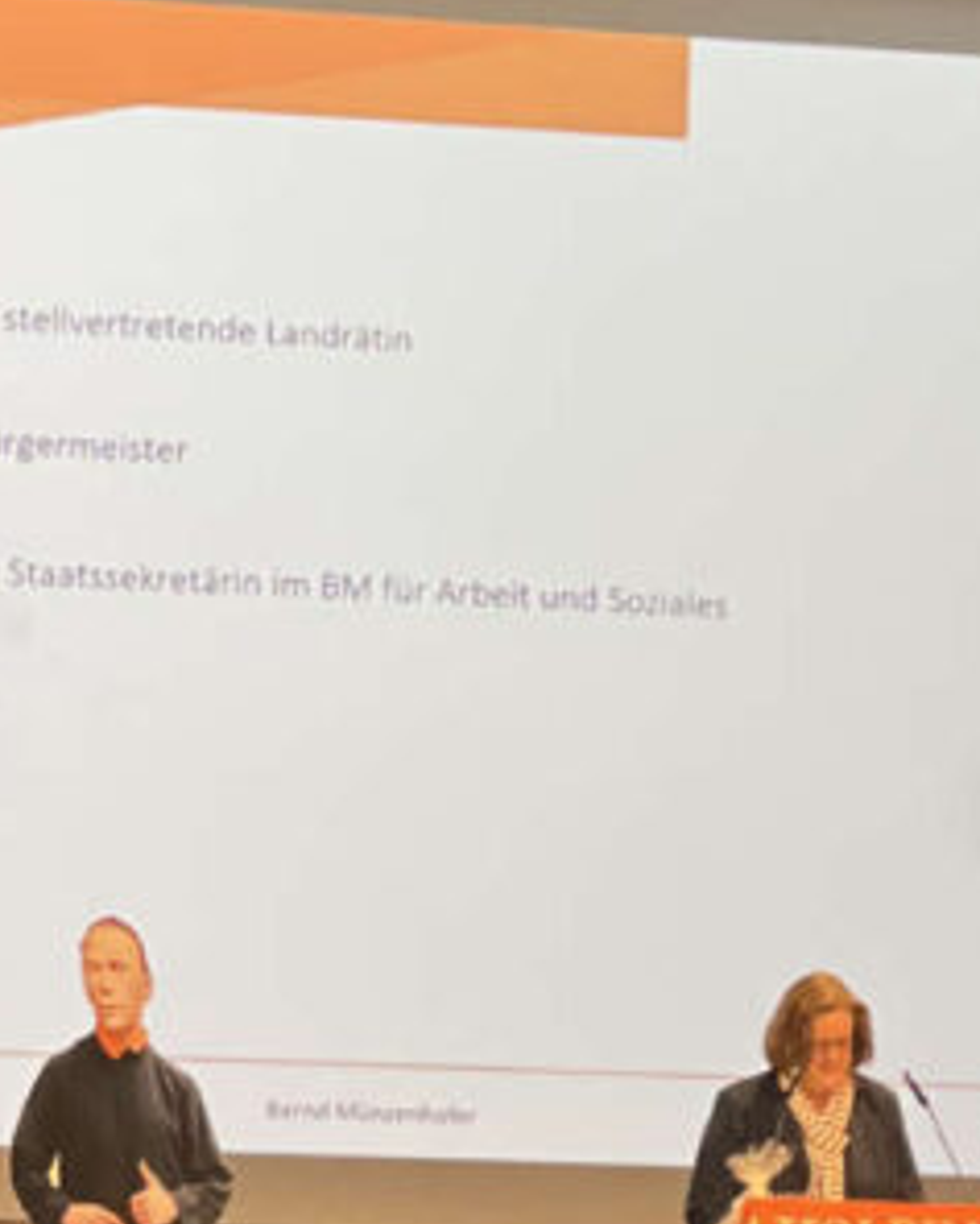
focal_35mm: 260
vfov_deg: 7.4
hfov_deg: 6.0
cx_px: 678
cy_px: 1191
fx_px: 9422
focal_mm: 9
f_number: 2.8
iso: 200
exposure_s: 1/90
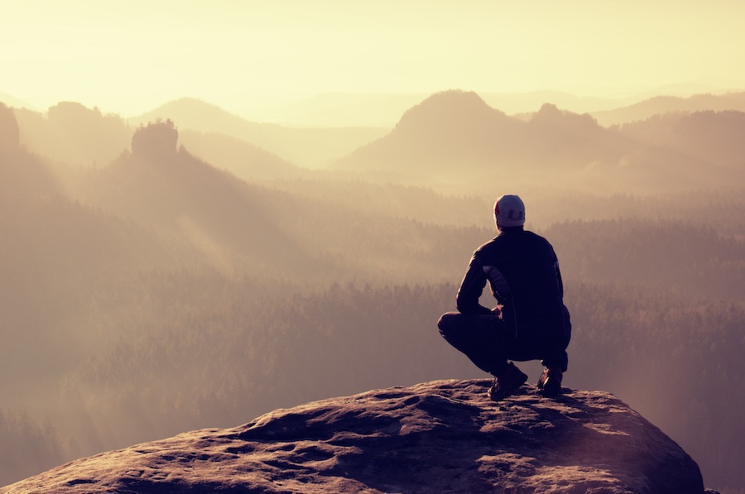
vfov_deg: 20.5
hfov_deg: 30.6
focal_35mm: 66
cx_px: 372
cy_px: 247
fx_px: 1364
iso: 200
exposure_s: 1/160
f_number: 10
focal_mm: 43.9
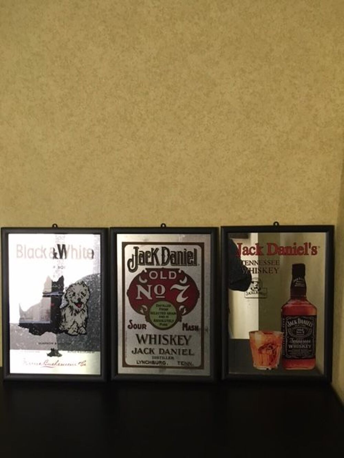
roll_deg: +1.0
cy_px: 229
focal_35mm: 29
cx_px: 172
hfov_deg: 48.2
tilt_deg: -11.3
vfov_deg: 61.7
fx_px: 384
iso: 200
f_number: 2.2
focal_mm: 4.15
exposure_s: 1/33
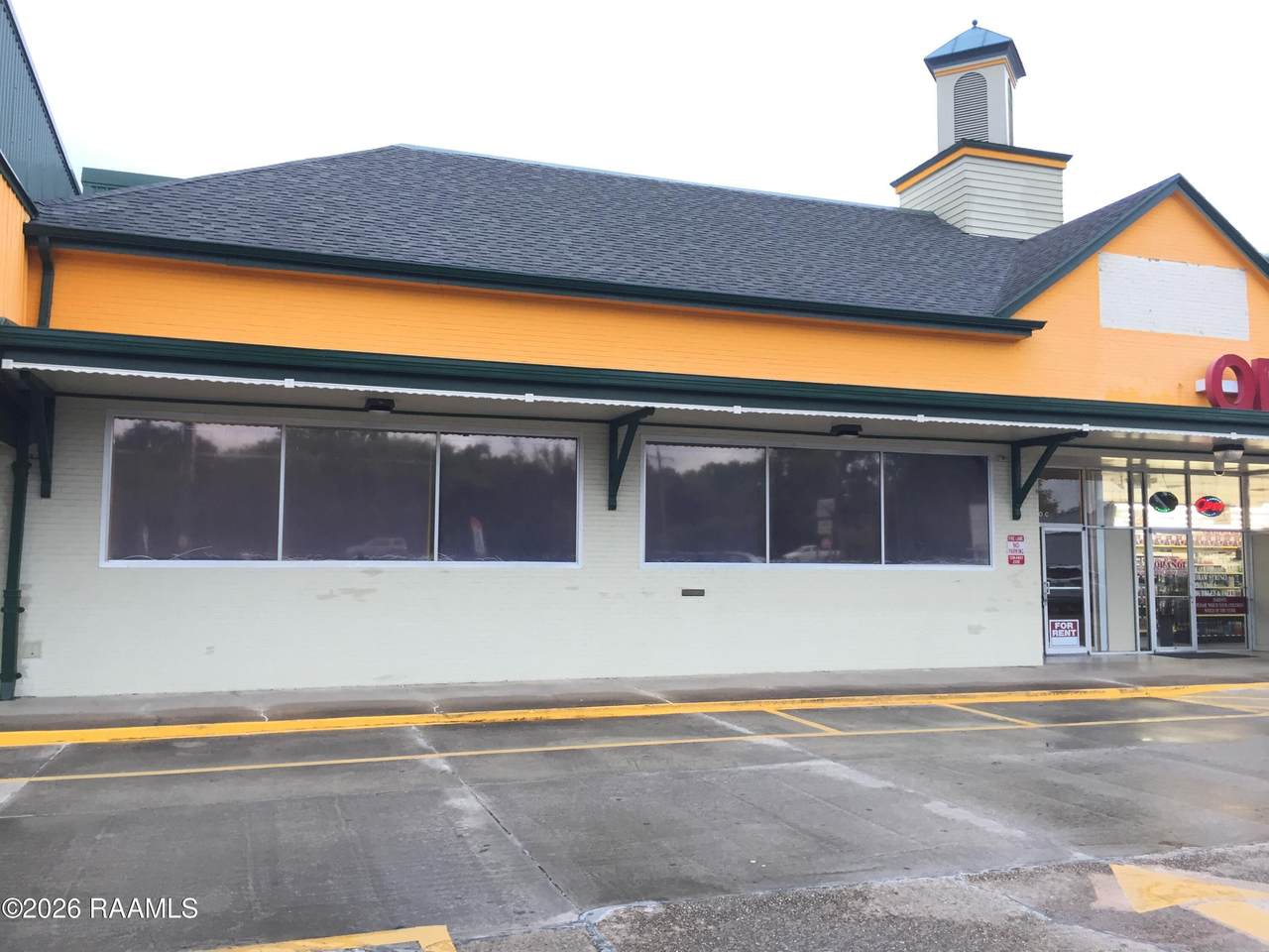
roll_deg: -0.5
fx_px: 1063
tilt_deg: +5.6
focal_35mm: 29
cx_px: 634
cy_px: 476
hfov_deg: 61.7
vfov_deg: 48.2
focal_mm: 4.15
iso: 40
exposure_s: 1/40
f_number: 2.2
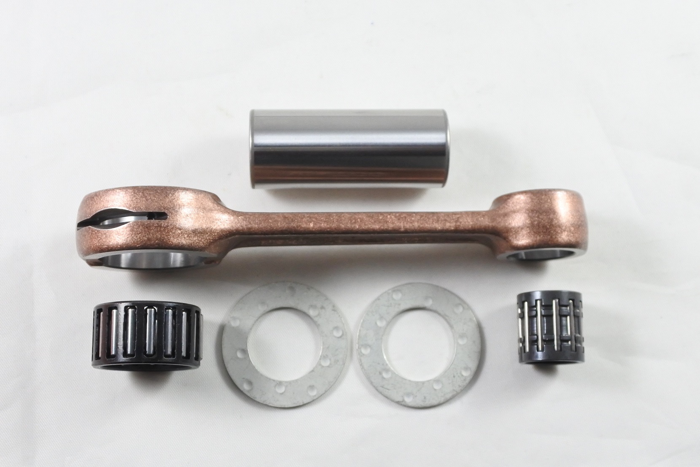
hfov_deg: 53.1
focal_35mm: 36
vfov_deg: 36.9
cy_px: 234
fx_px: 700
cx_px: 350
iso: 720
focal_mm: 13.4
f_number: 4
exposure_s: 1/125
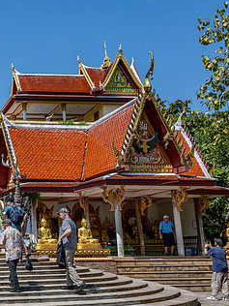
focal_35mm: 51
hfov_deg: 24.7
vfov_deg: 37.5
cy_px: 163
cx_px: -72
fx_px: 450
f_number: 8
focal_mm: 24
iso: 90
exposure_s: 1/320
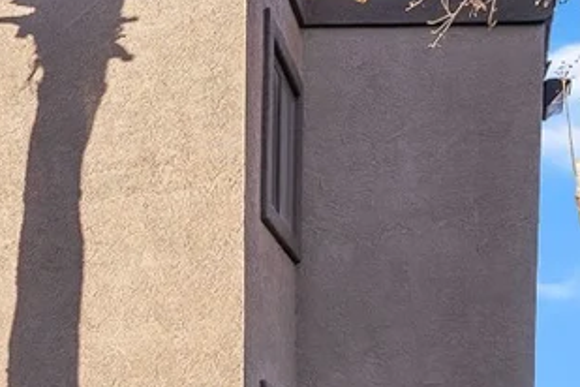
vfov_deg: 21.8
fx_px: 854
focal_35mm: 53
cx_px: -334
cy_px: 557
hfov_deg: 25.6
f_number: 8
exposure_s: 1/200
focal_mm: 16
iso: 250
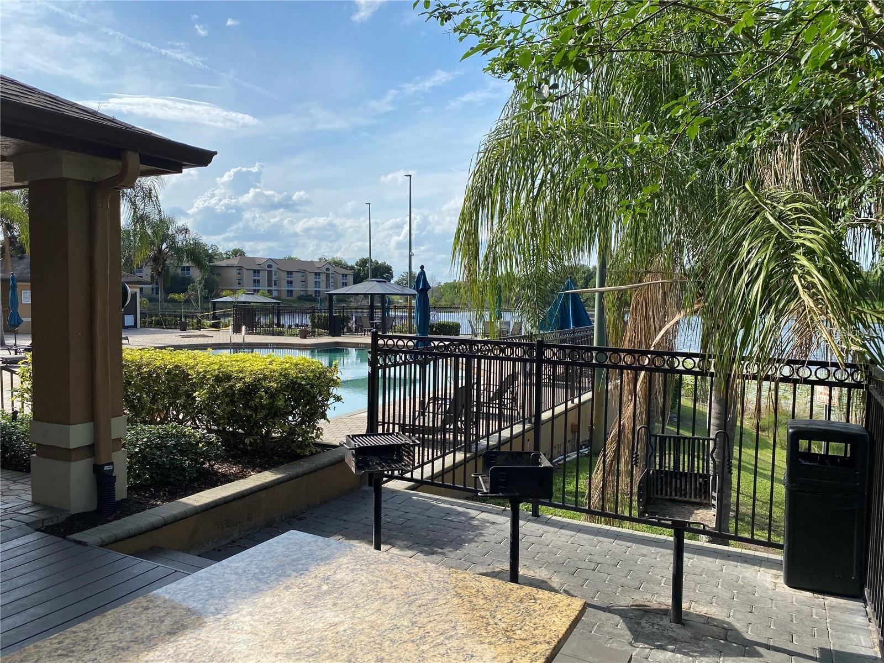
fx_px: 664
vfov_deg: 53.1
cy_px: 332
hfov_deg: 67.3
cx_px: 442
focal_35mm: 26
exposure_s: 1/2967
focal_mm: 4.25
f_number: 1.8
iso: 32
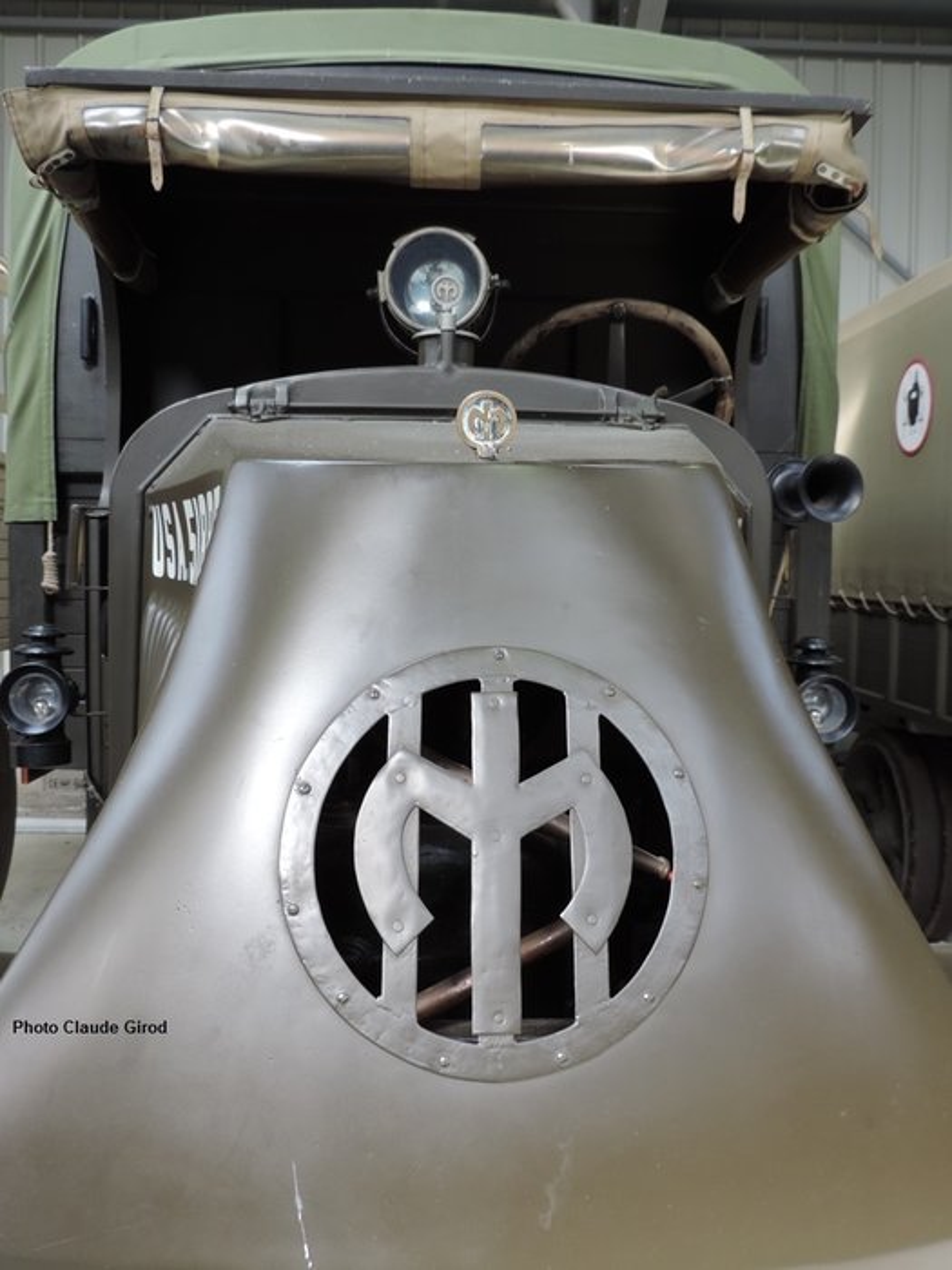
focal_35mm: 33
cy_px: 635
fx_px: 1210
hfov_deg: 42.9
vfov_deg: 55.4
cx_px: 476
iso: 125
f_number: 3.2
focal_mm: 5.8
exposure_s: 1/50
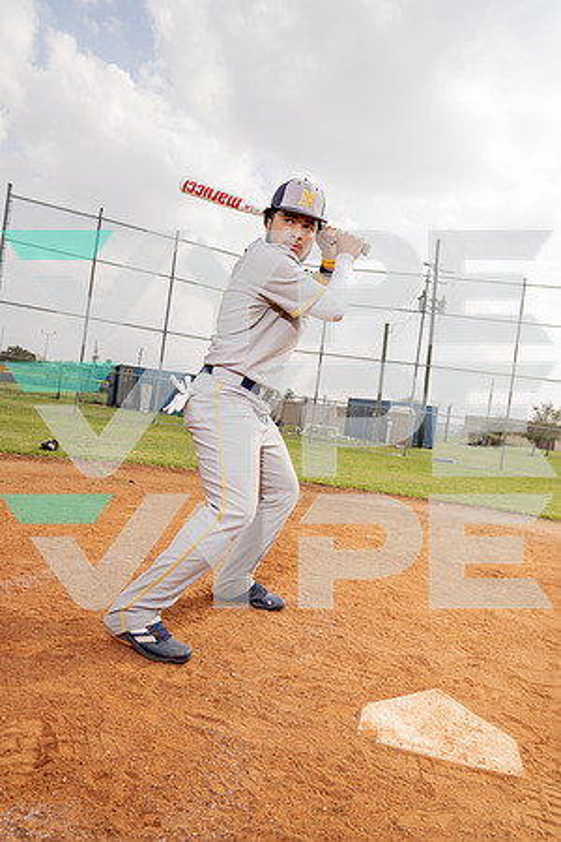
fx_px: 608
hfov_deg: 49.6
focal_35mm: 26
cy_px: 421
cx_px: 280
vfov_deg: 69.4
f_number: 5.6
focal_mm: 26
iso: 100
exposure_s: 1/250
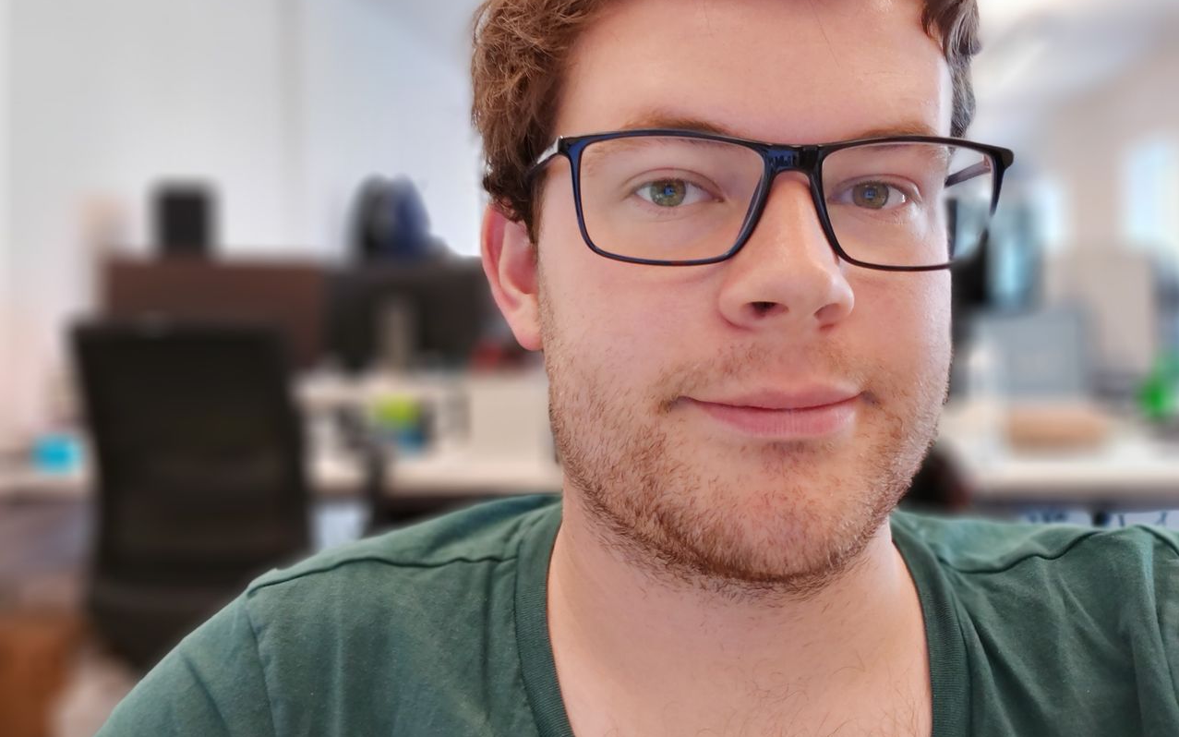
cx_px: 590
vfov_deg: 37.2
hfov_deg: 56.7
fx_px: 1092
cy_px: 313
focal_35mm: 34
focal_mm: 4.58
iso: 160
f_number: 2
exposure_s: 1/25
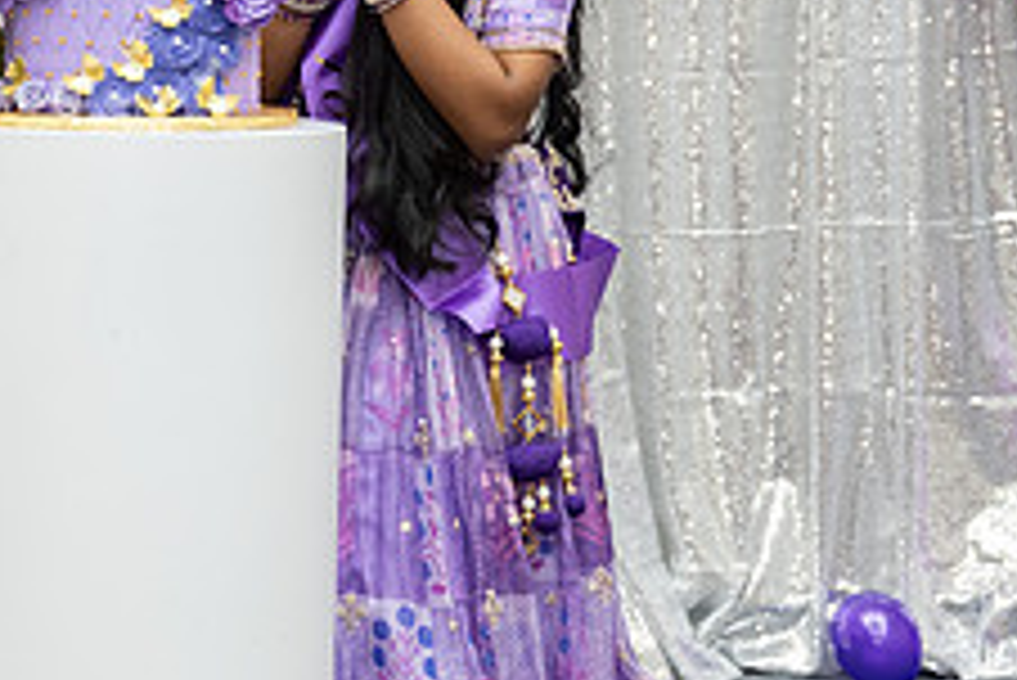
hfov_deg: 18.0
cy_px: 47
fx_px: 3194
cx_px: 333
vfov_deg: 12.0
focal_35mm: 113
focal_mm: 43
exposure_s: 1/160
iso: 1000
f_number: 3.5
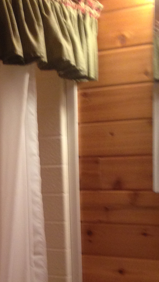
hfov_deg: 15.2
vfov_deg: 26.2
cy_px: 240
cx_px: 22
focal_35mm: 79
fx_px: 592
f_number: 2.4
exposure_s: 1/20
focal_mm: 4.12
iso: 250
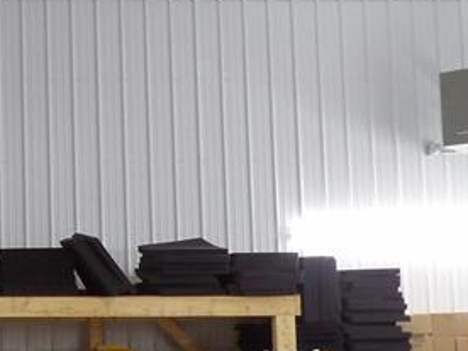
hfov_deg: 20.1
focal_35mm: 89
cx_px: -142
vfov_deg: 16.5
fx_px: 1203
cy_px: 248
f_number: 3.2
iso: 233
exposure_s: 1/33
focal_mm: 4.3
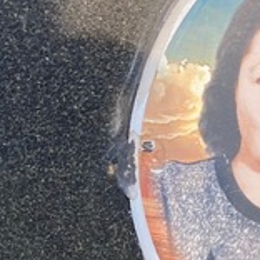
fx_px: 1003
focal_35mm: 118
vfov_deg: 13.4
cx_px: 128
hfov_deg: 14.8
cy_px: 458
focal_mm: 4.25
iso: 40
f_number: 1.8
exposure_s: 1/121
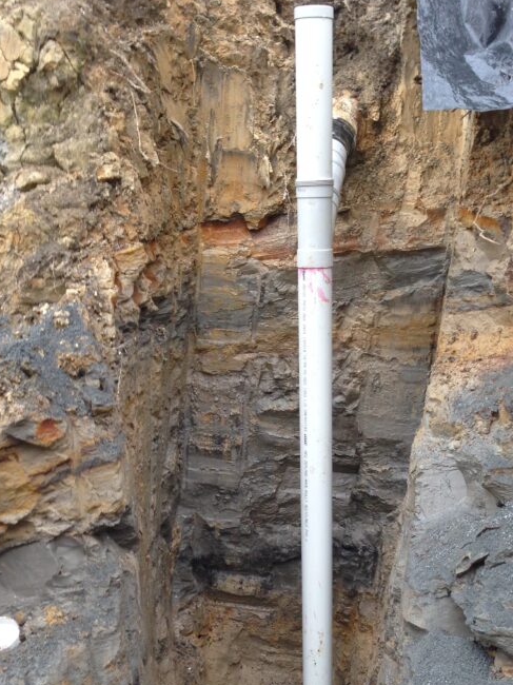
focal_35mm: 52
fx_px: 1028
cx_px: 277
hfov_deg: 28.0
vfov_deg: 35.8
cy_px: 530
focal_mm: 4.12
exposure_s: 1/60
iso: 64
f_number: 2.4
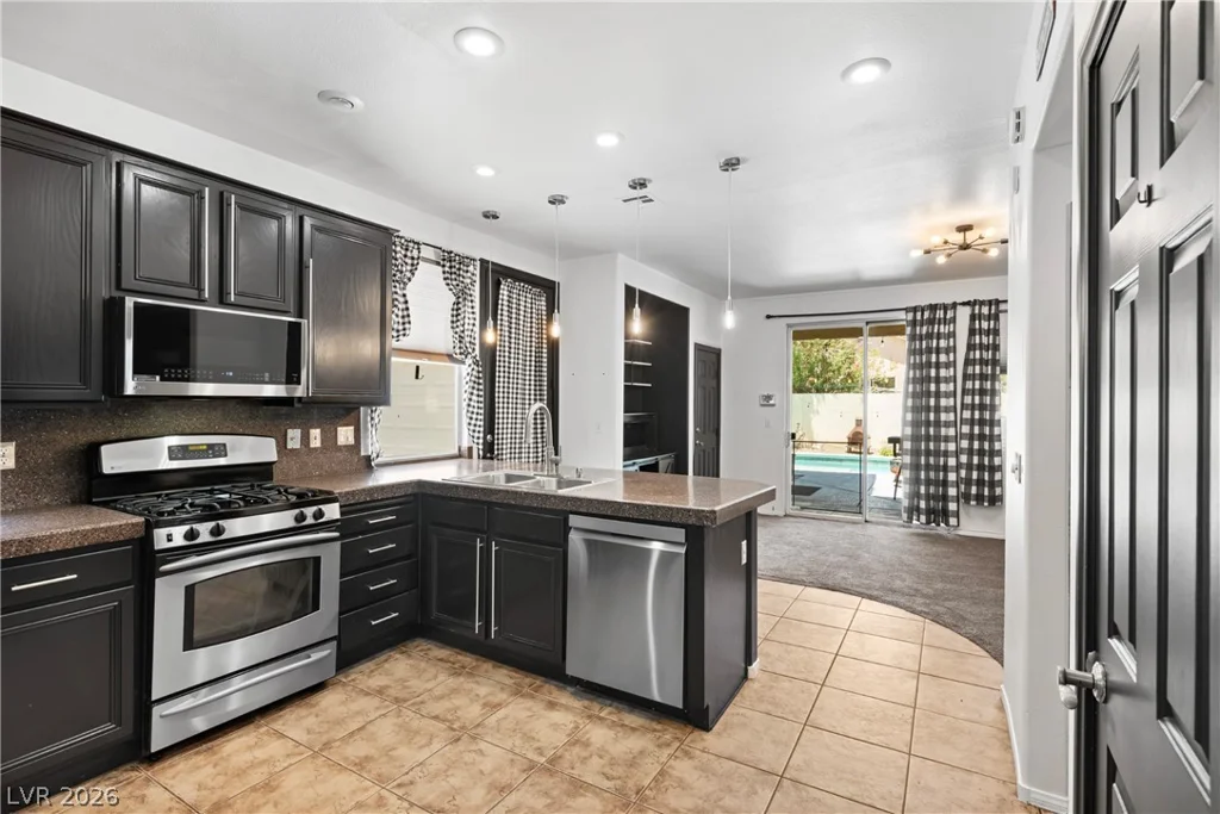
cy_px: 407
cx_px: 610
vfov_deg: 70.5
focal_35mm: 17
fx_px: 576
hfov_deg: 93.3
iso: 400
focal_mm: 17
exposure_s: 1/50
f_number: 8
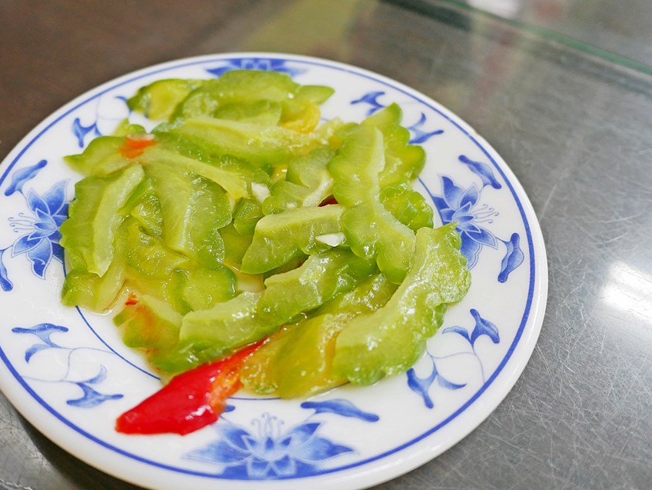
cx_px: 268
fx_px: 622
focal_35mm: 33
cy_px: 253
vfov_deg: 43.0
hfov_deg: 55.0
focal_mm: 14
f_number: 2.5
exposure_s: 1/60
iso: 500
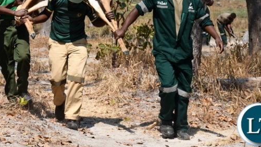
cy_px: 14
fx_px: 1101
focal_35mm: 159
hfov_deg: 13.5
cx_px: 81
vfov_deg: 7.6
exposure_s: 1/250
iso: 110
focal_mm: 66
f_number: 8
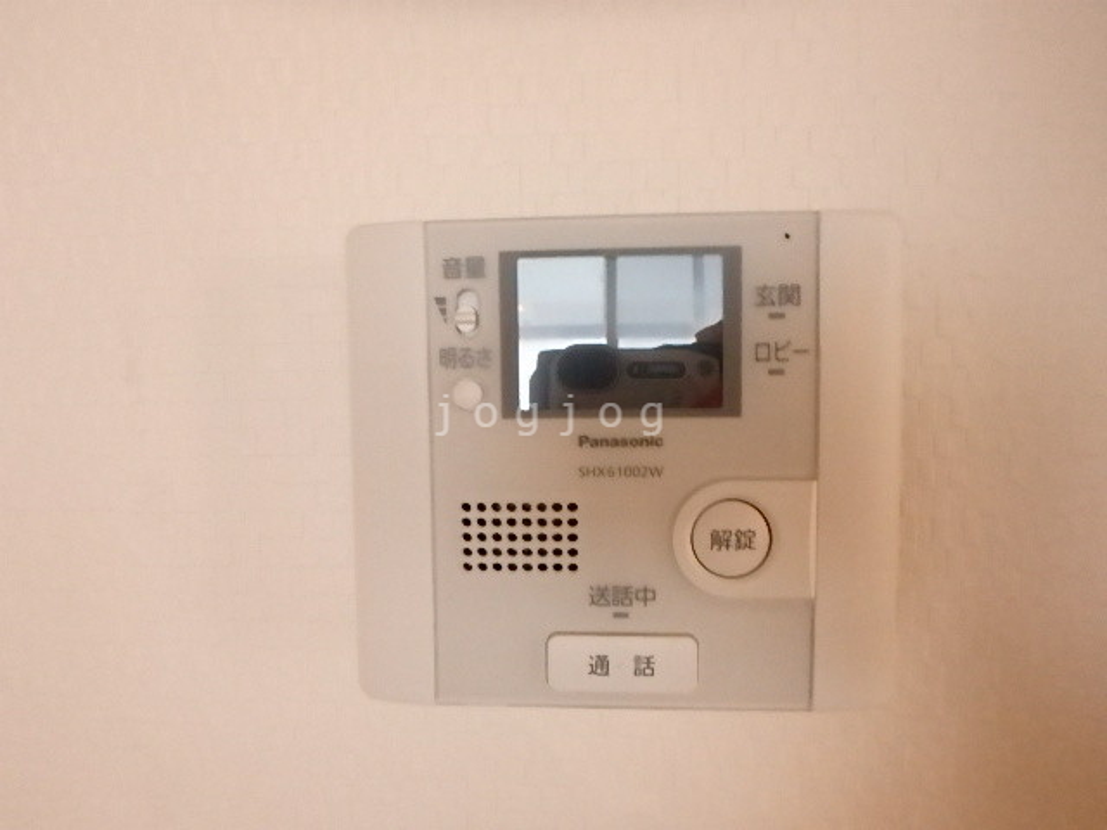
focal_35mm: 21
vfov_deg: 63.4
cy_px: 415
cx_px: 554
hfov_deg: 79.0
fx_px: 672
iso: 1600
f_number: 3.5
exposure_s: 1/8
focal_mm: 3.7
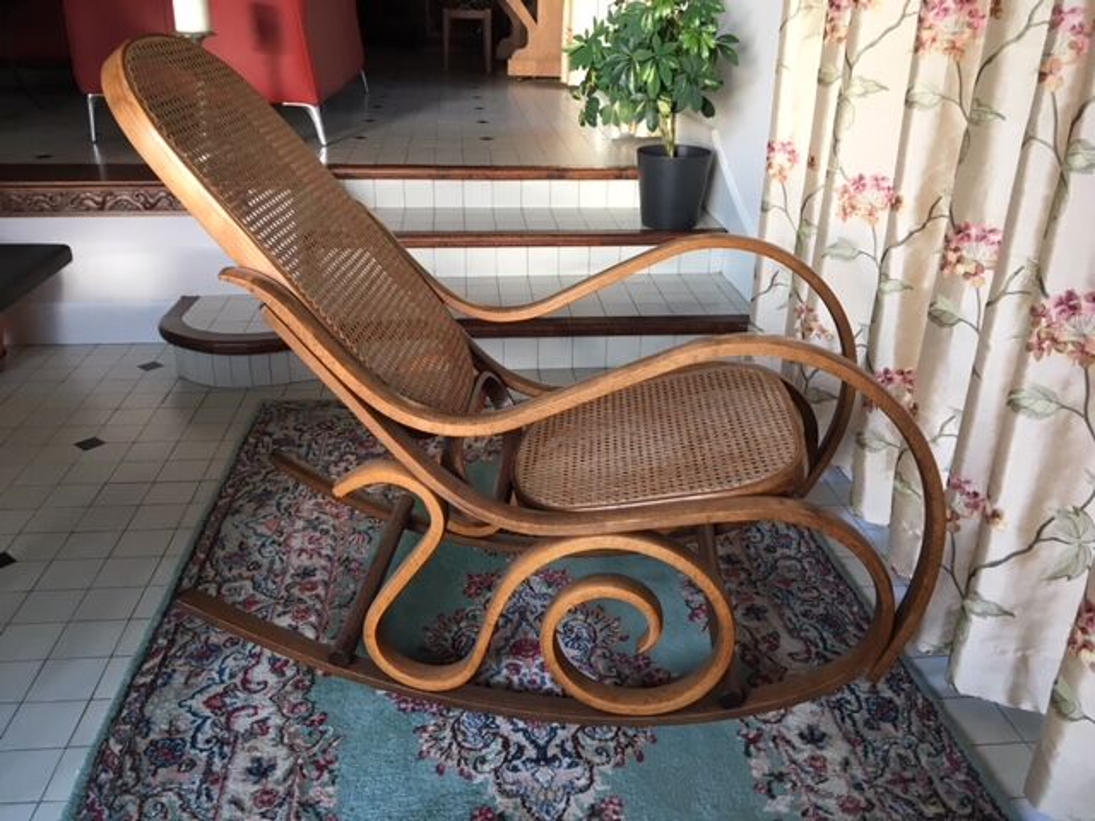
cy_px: 410
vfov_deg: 48.2
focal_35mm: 29
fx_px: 917
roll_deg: -0.5
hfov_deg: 61.7
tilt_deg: -24.4
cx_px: 548
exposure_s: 1/33
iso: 32
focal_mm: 4.15
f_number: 2.2
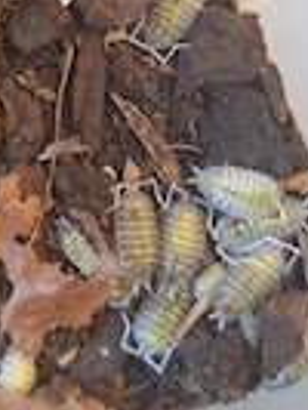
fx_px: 817
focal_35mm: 69
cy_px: -6
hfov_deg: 20.6
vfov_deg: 26.5
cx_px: 0
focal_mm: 5.54
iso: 320
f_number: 1.8
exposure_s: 1/25
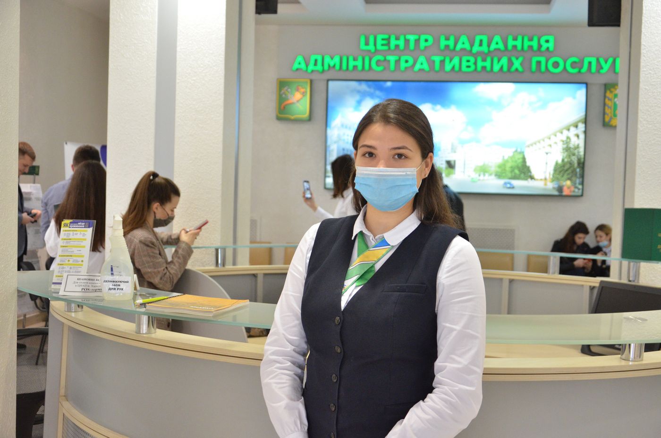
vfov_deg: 26.4
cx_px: 330
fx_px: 934
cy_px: 219
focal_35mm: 51
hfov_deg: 39.0
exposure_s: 1/200
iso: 2000
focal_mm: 34
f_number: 4.2
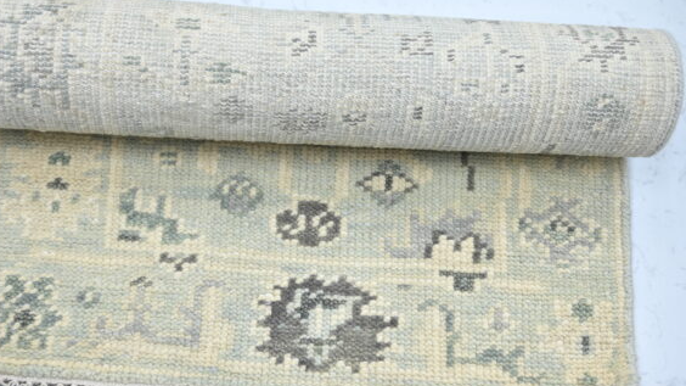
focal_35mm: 49
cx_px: 331
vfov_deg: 24.4
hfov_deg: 42.1
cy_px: 208
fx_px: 891
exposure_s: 1/25
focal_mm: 44
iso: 160
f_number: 5
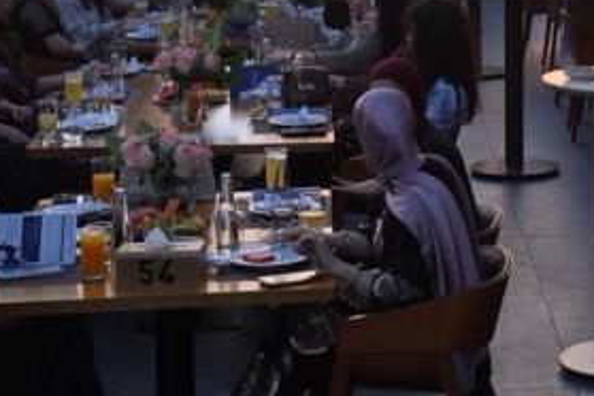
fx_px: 1864
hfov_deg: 17.3
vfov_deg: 12.0
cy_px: 15
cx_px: 711
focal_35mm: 113
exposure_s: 1/200
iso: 320
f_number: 6.3
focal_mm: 35
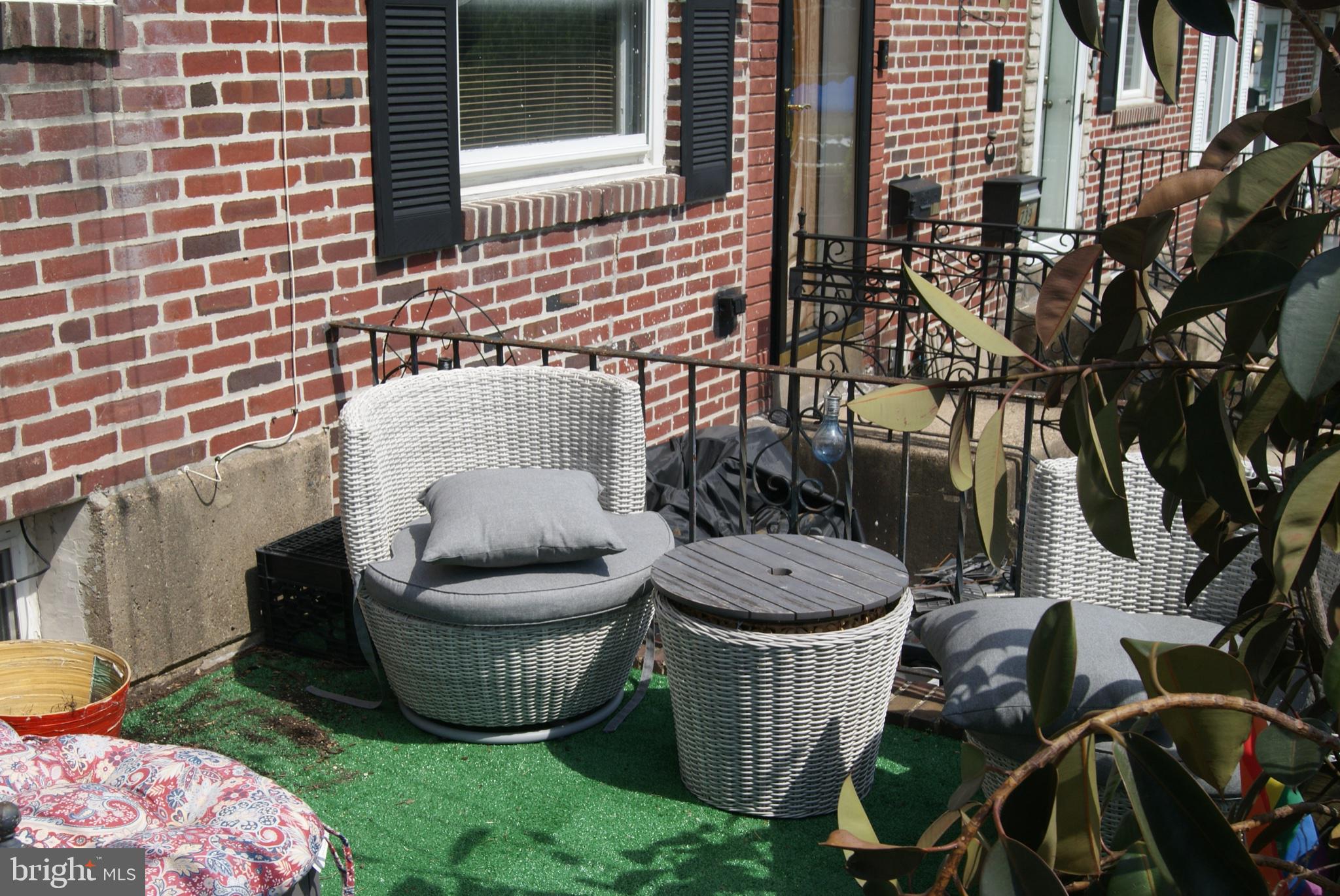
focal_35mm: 42
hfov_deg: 46.4
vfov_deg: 31.9
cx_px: 670
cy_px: 448
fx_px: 1565
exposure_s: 1/250
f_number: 9
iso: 100
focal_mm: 28
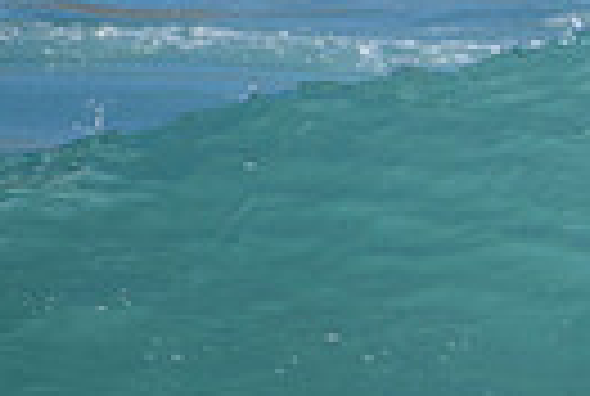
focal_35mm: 2705
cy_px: -13
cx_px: 1378
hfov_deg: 0.8
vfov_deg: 0.5
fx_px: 44433
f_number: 5.6
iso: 180
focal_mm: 500
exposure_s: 1/2000
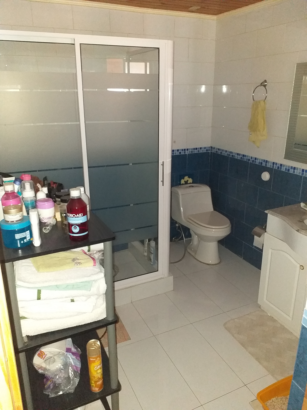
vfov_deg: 67.3
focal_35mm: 26
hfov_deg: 53.1
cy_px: 205
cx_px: 154
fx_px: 307
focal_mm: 3.6
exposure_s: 1/25
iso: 320
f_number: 1.9
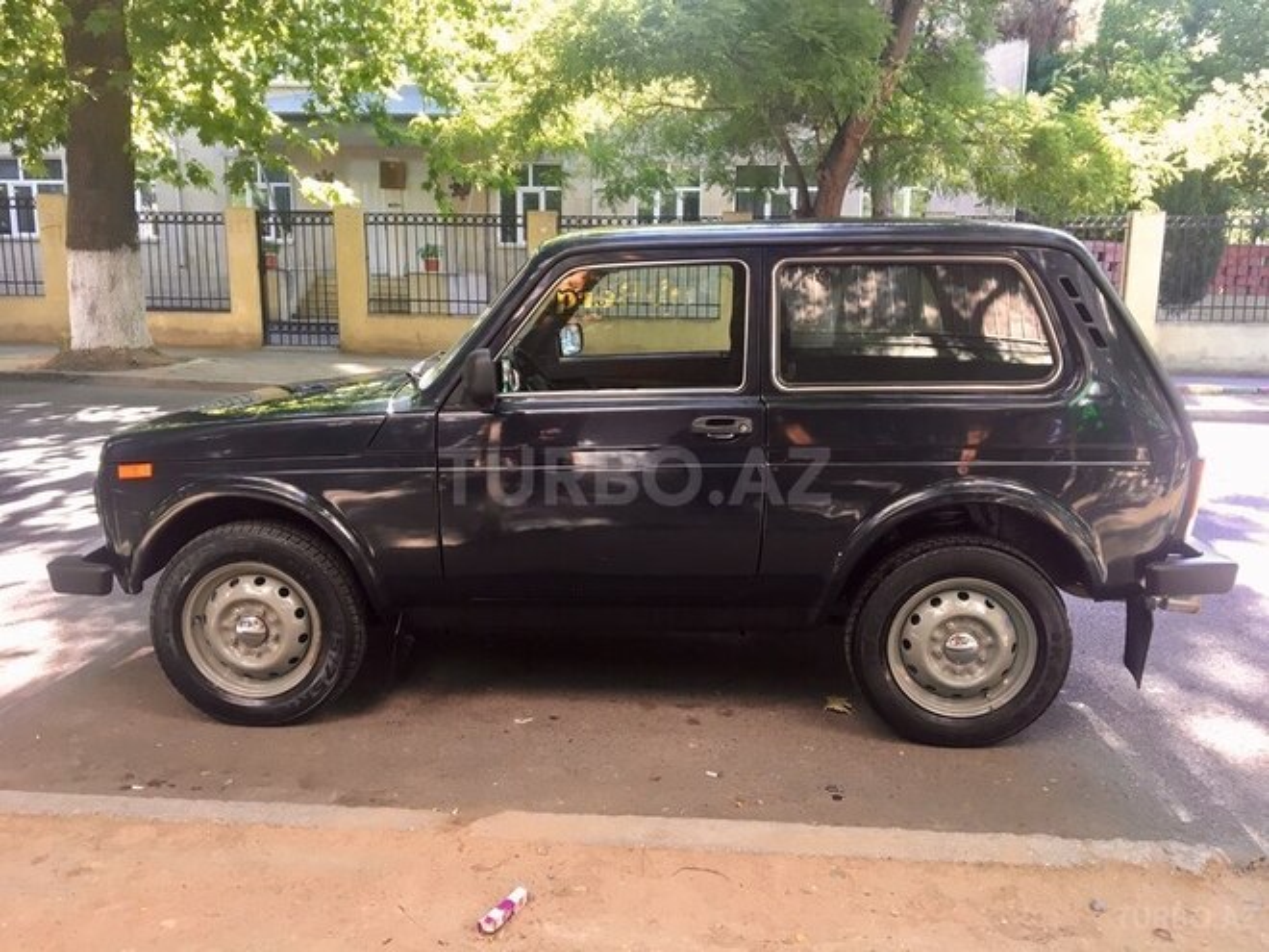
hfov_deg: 61.7
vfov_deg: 48.2
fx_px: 1063
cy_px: 476
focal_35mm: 29
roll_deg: -0.8
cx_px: 634
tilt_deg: -10.0
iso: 25
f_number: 2.2
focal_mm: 4.15
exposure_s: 1/33
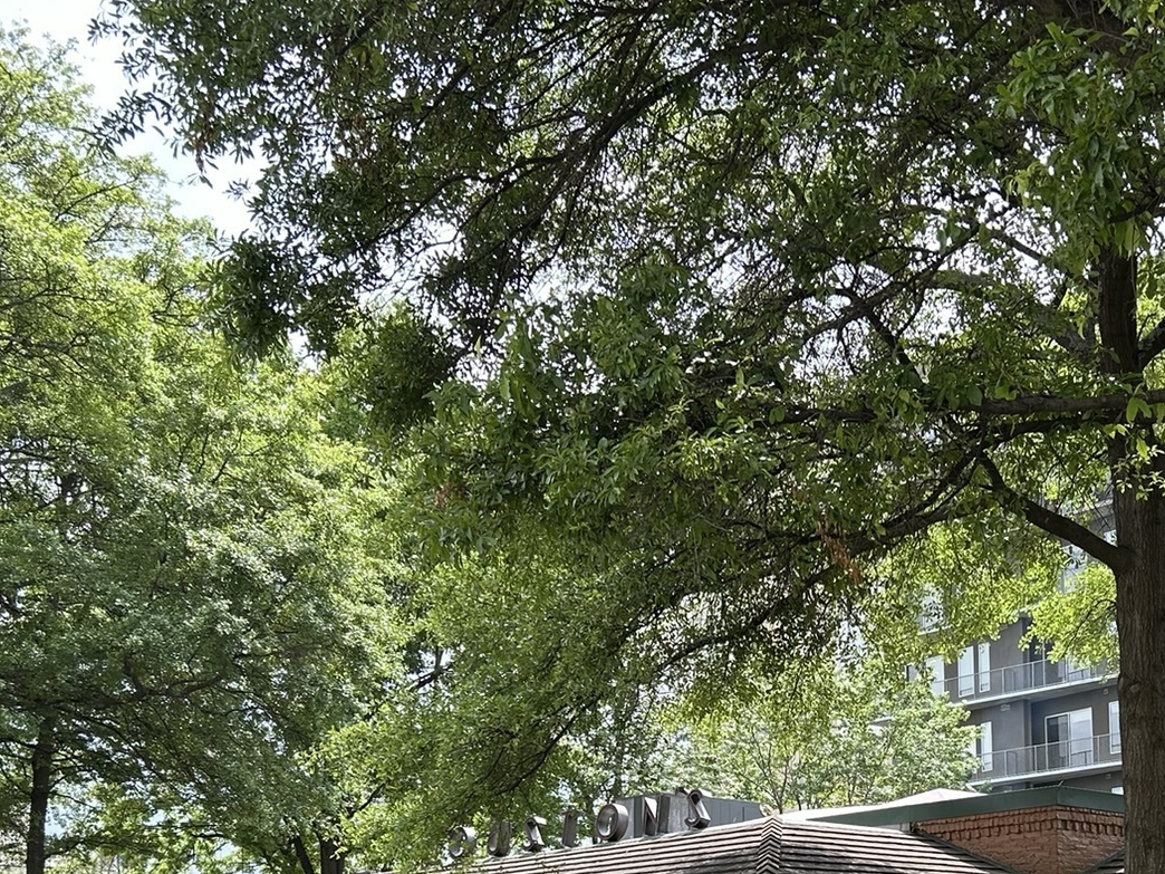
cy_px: 816
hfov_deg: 37.0
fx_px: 1716
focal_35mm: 51
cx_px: 797
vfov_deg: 27.4
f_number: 1.5
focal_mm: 5.7
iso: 50
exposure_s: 1/687
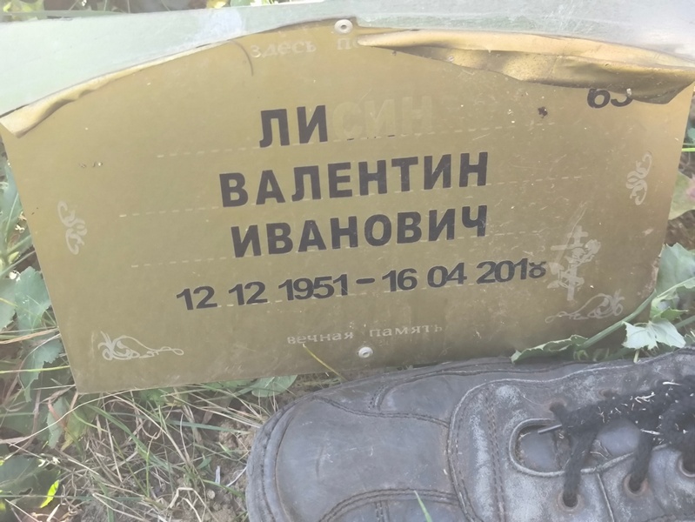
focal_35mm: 50
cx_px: 348
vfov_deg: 29.1
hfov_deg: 38.2
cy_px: 261
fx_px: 1004
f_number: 1.7
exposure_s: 1/60
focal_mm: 4.71
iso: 64
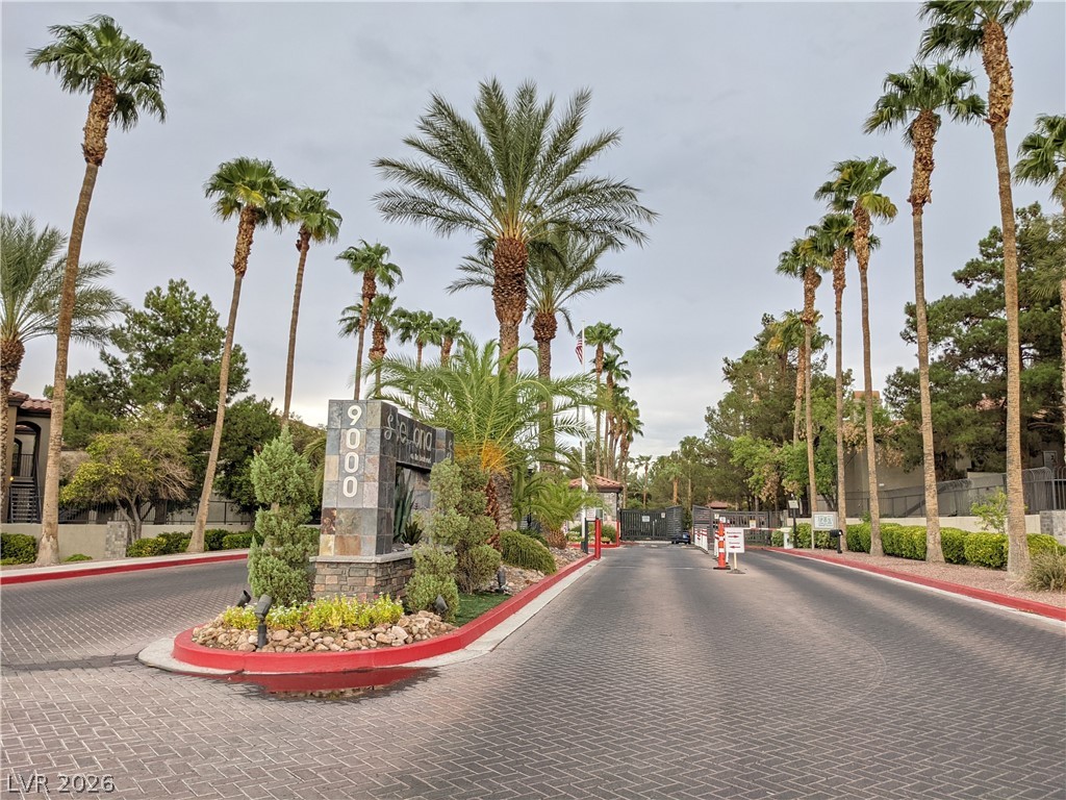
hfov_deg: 65.3
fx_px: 831
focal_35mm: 27
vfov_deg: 51.4
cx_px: 533
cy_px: 400
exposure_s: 1/377
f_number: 1.73
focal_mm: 4.38
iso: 56
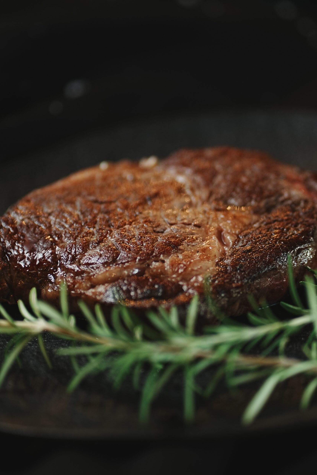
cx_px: 158
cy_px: 238
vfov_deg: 16.1
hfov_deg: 10.8
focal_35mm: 127
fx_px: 1677
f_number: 2
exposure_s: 1/100
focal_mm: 85
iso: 400
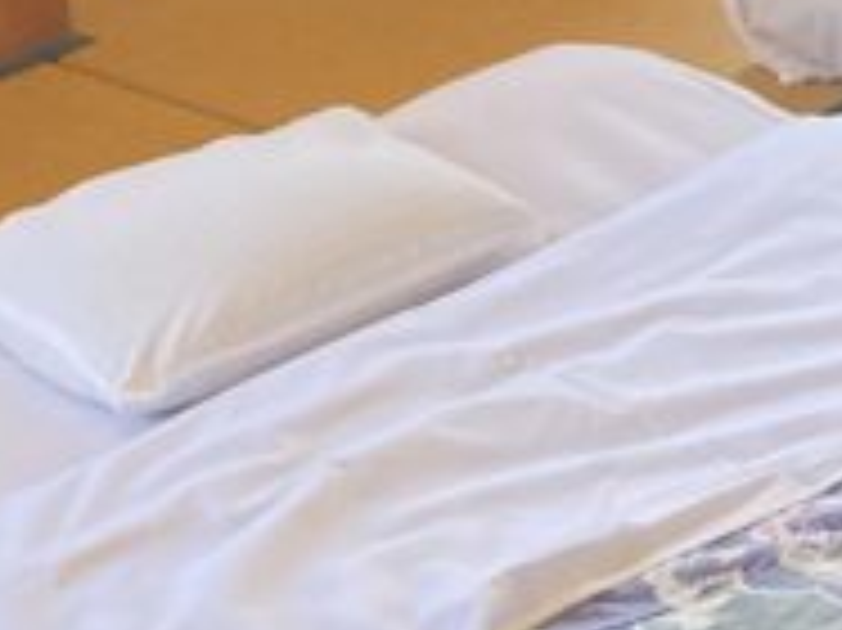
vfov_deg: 7.7
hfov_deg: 10.0
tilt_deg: -10.3
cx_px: 1824
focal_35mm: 180
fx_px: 4376
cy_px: -837
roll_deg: +0.2
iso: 50
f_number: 1.8
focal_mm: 3.99
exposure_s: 1/60
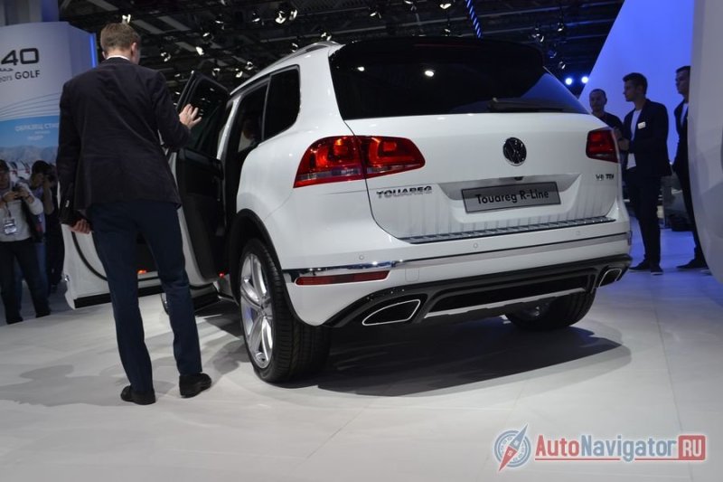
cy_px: 241
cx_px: 362
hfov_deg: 57.2
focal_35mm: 33
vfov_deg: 40.0
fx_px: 663
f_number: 5.6
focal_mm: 22
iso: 180
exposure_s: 1/125
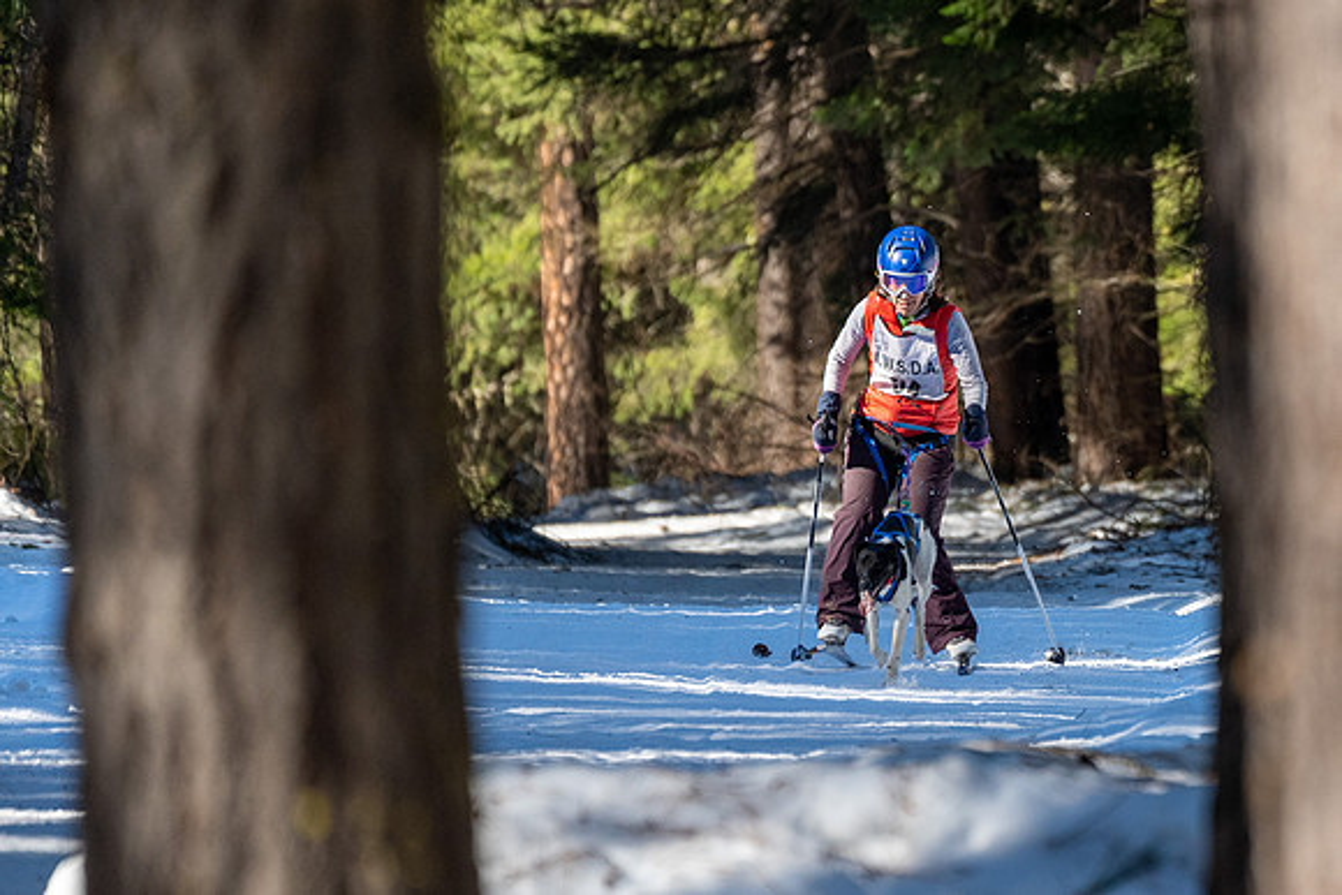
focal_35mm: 681
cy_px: 517
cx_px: 1090
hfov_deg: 3.0
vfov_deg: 2.0
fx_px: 25399
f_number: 5.6
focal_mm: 400
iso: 1000
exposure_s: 1/1600
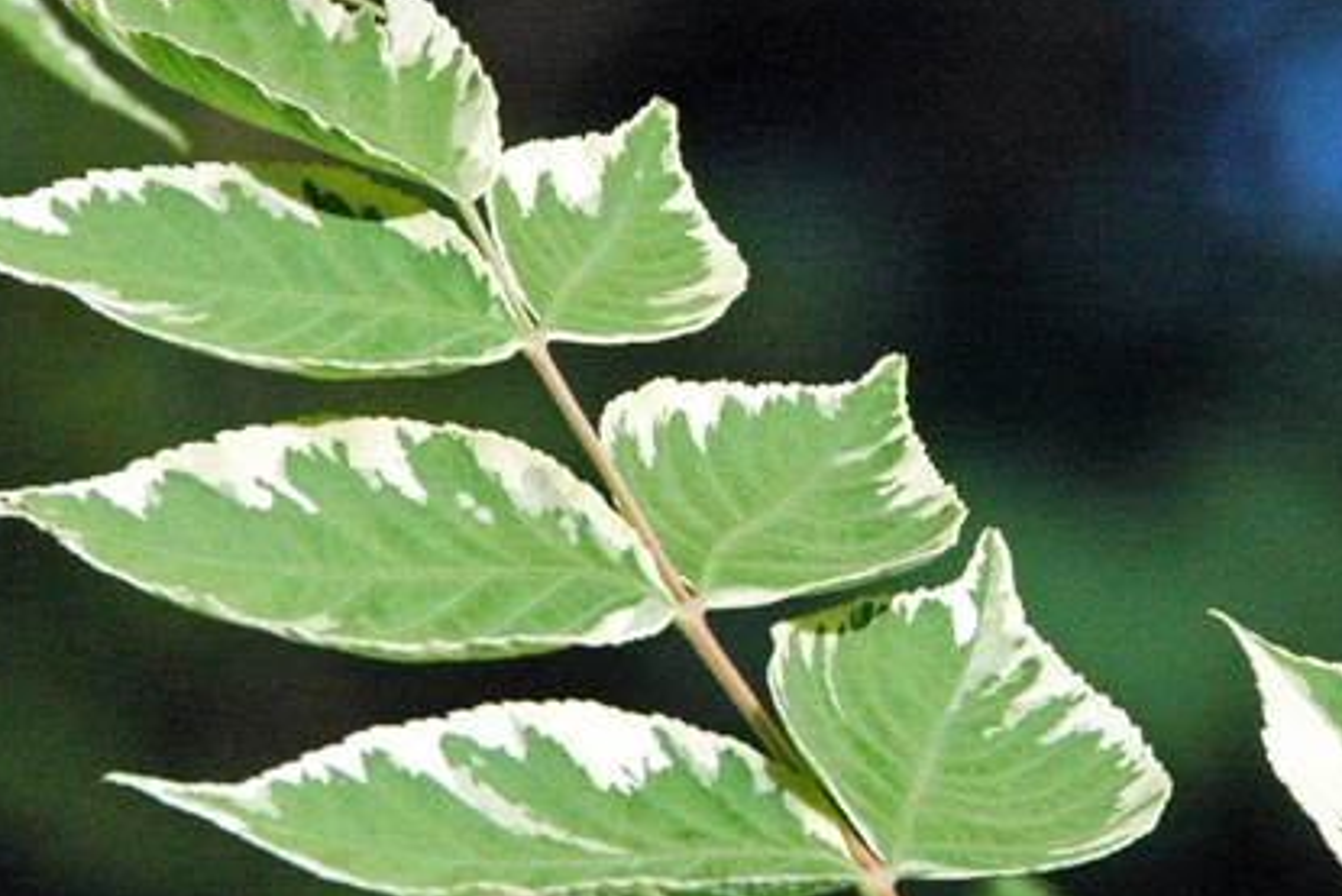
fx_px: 27556
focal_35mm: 739
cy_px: 461
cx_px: 582
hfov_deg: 2.8
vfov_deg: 1.9
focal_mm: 200
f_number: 8
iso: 1600
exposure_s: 1/800
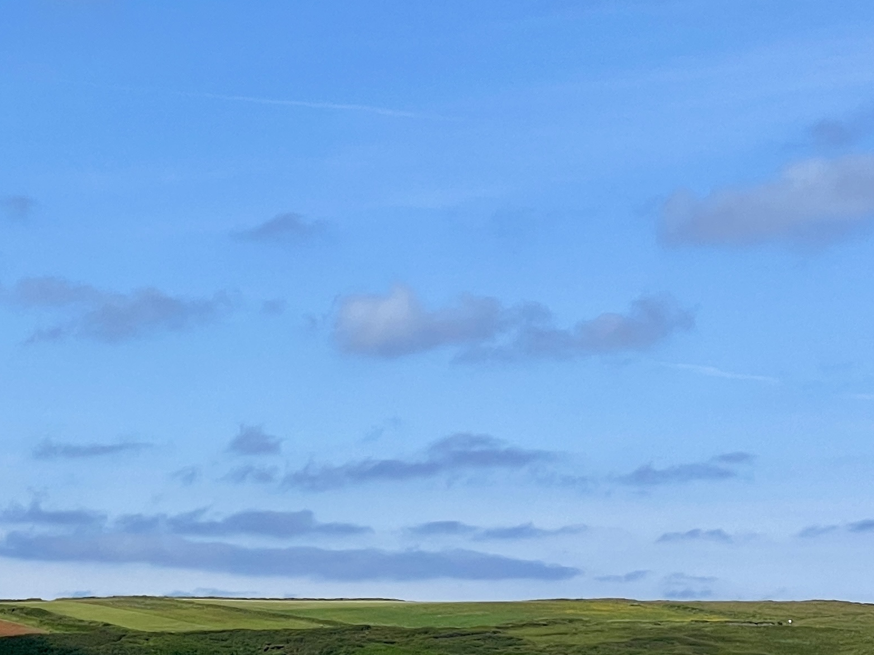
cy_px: 623
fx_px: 3383
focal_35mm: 134
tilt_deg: +2.4
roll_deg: -0.8
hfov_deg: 14.3
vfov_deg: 11.0
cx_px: -150
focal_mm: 6
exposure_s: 1/2660
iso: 25
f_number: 2
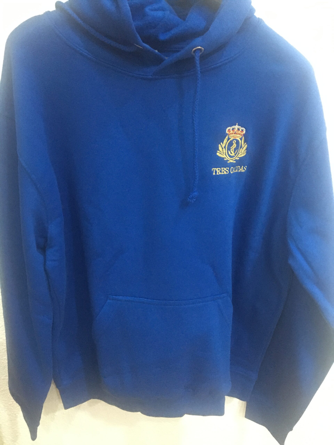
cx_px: 167
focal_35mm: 29
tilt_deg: -23.2
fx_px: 373
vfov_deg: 61.7
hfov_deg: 48.2
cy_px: 222
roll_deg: -0.6
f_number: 2.2
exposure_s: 1/17
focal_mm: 4.15
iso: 320
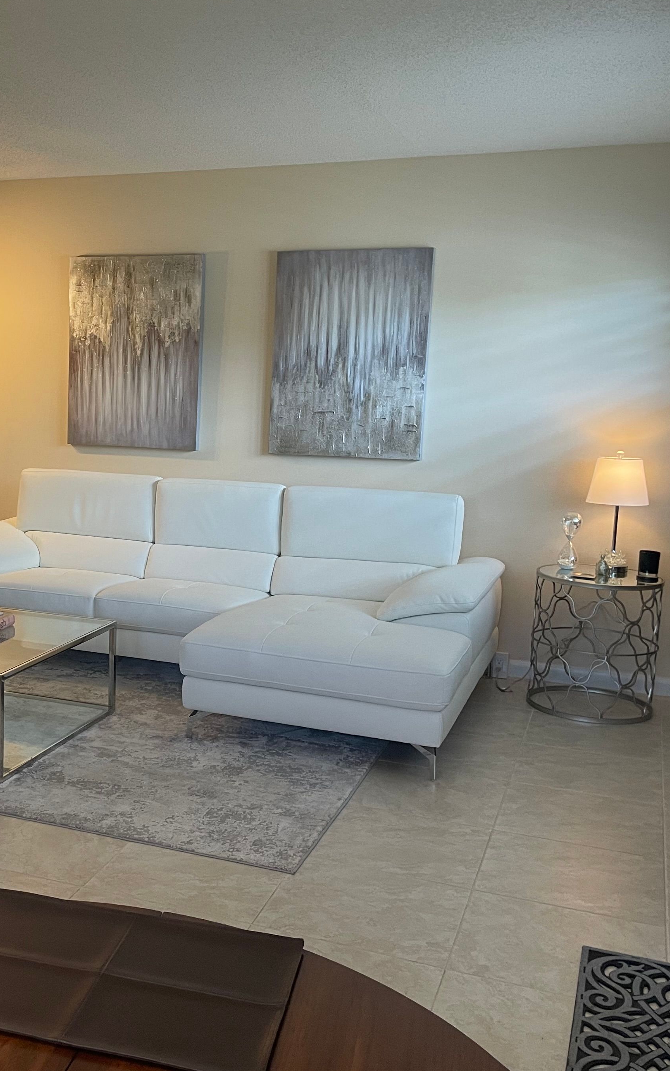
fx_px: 1198
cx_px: 87
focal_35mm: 41
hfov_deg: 30.1
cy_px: 548
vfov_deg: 48.2
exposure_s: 1/60
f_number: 1.6
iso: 100
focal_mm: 4.2
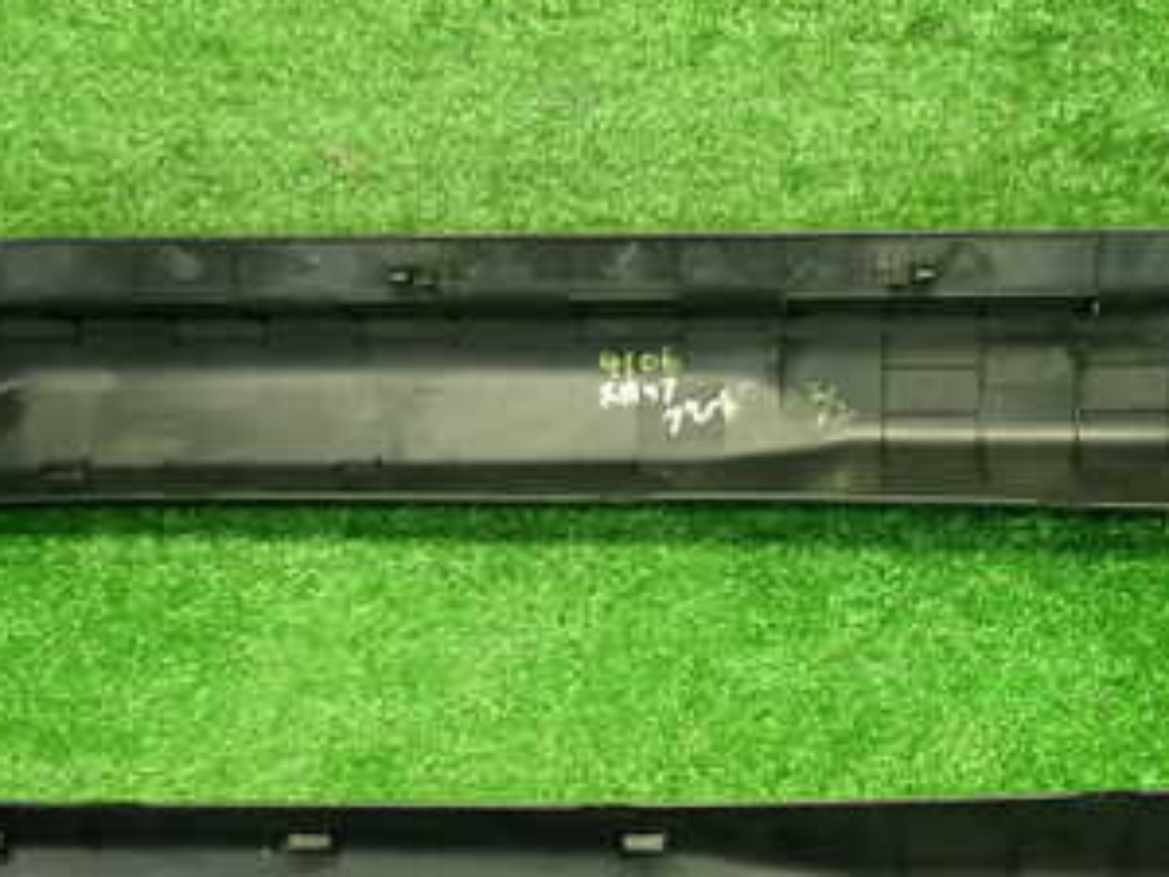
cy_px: 631
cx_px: 647
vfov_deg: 22.8
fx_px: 2161
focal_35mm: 64
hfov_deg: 30.2
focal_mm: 5.79
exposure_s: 1/30
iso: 320
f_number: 2.4
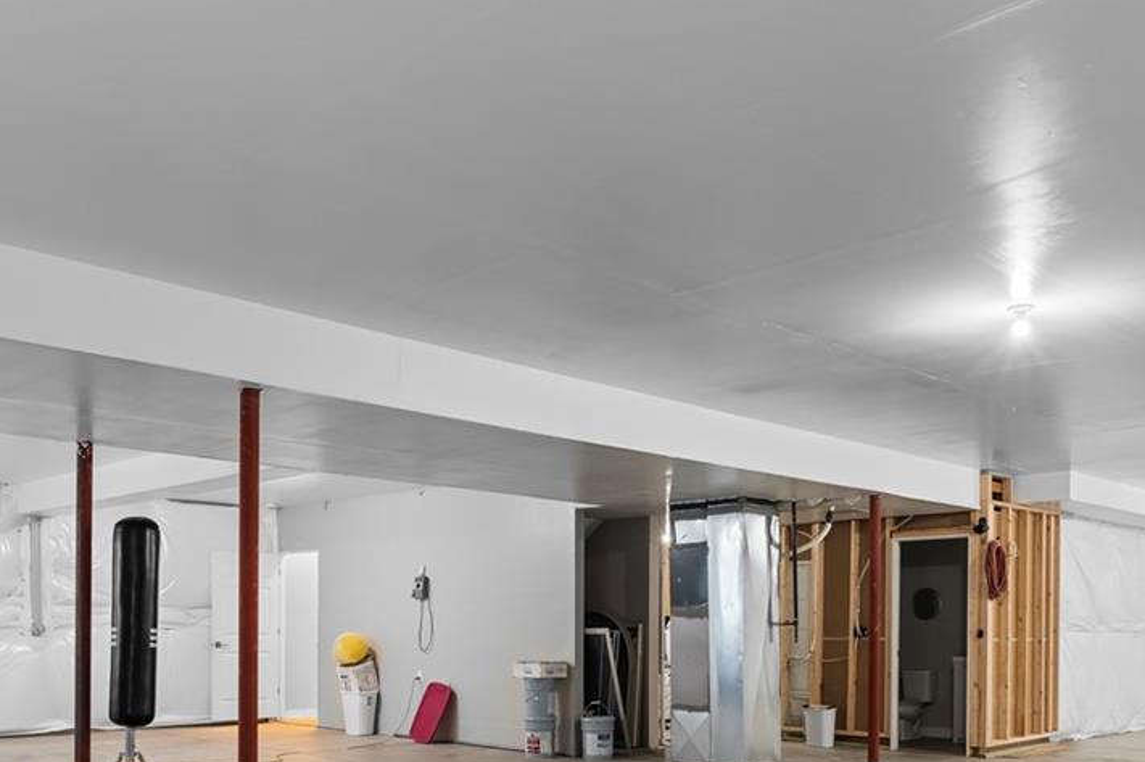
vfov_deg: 35.4
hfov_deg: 53.2
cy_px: 634
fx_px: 1144
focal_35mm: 36
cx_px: 554
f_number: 7.1
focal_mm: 16
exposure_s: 1/2.5
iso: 200
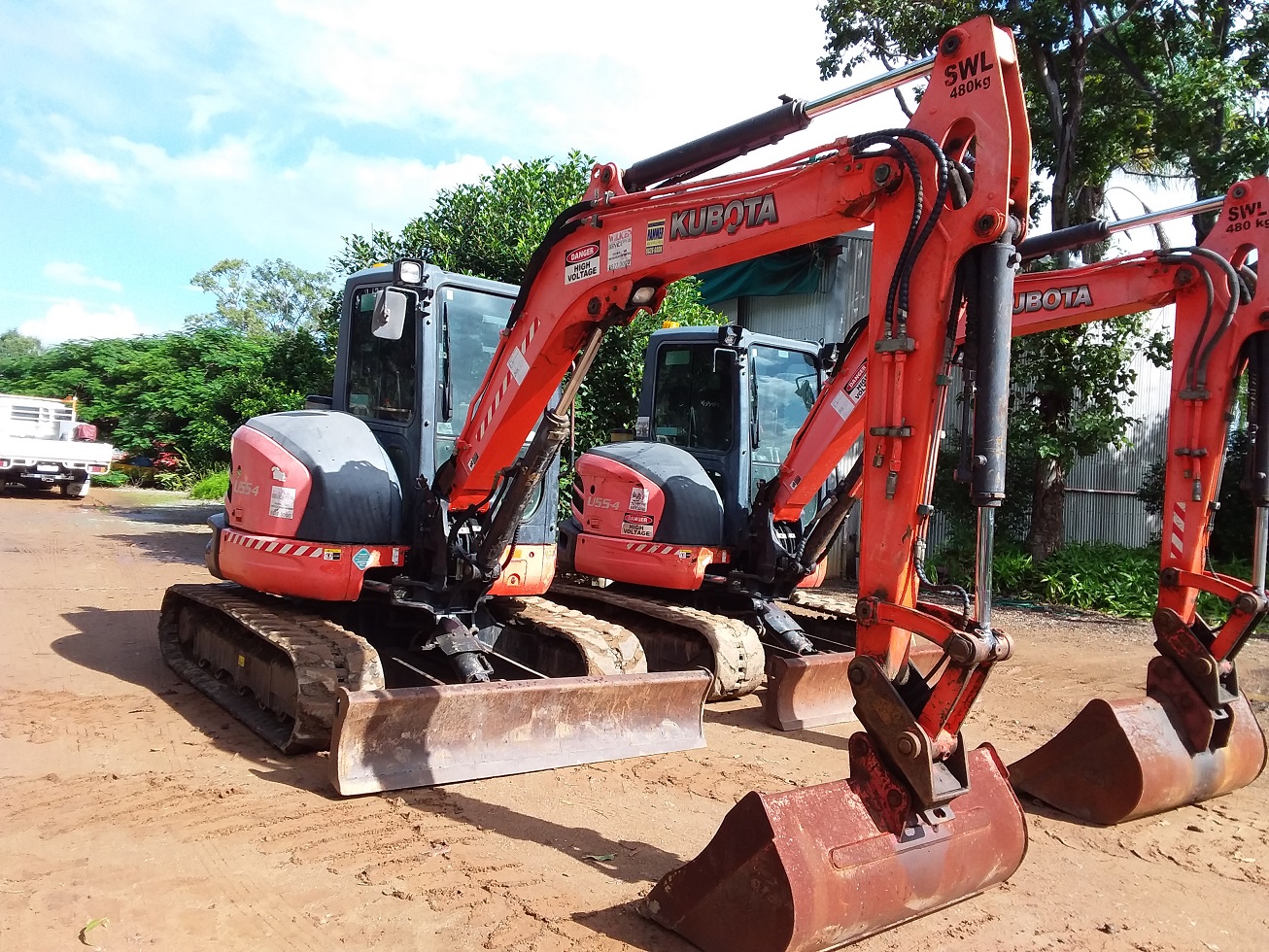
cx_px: 634
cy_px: 476
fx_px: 1027
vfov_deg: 49.8
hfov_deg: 63.4
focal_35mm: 28
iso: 40
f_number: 1.9
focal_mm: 2.91
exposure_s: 1/704
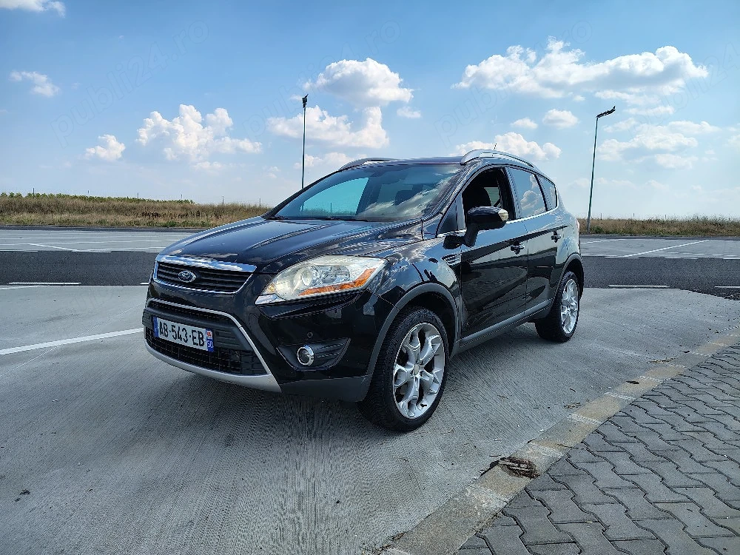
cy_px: 278
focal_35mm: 24
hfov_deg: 71.6
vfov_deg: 56.8
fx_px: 513
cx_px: 370
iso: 100
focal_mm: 5.56
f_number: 1.8
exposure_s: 1/1429
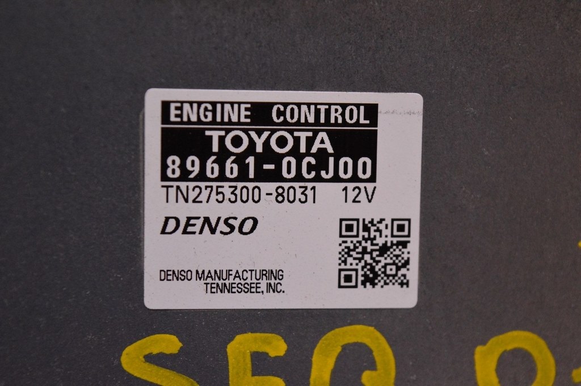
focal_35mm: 82
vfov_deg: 16.5
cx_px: 290
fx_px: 1330
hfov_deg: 24.6
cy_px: 193
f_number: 5.6
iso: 3200
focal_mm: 55
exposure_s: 1/320
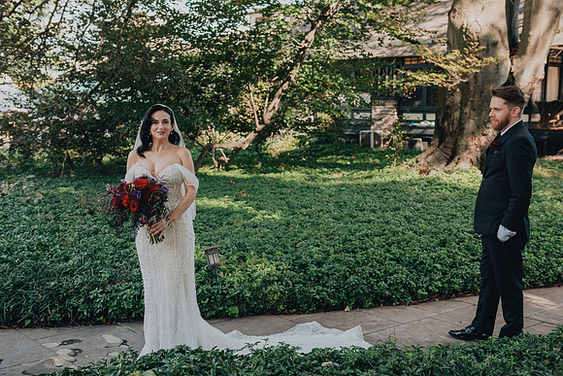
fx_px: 657
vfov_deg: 31.9
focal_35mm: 42
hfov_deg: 46.4
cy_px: 188
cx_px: 282
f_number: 4
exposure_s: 1/500
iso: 400
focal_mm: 42
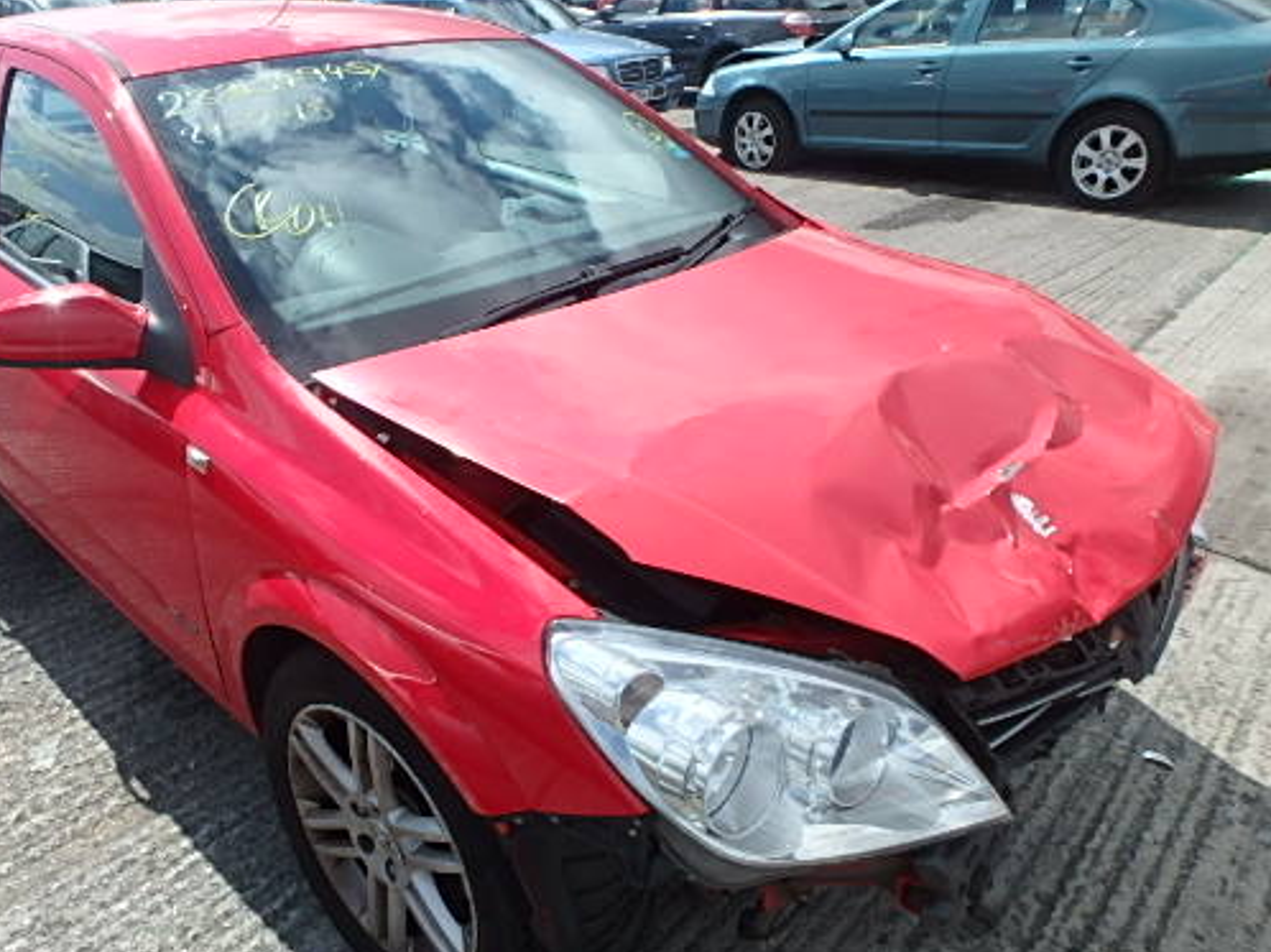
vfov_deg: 51.3
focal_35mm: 27
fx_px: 991
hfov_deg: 64.7
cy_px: 518
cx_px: 500
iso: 125
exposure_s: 1/400
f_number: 6
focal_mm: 3.7
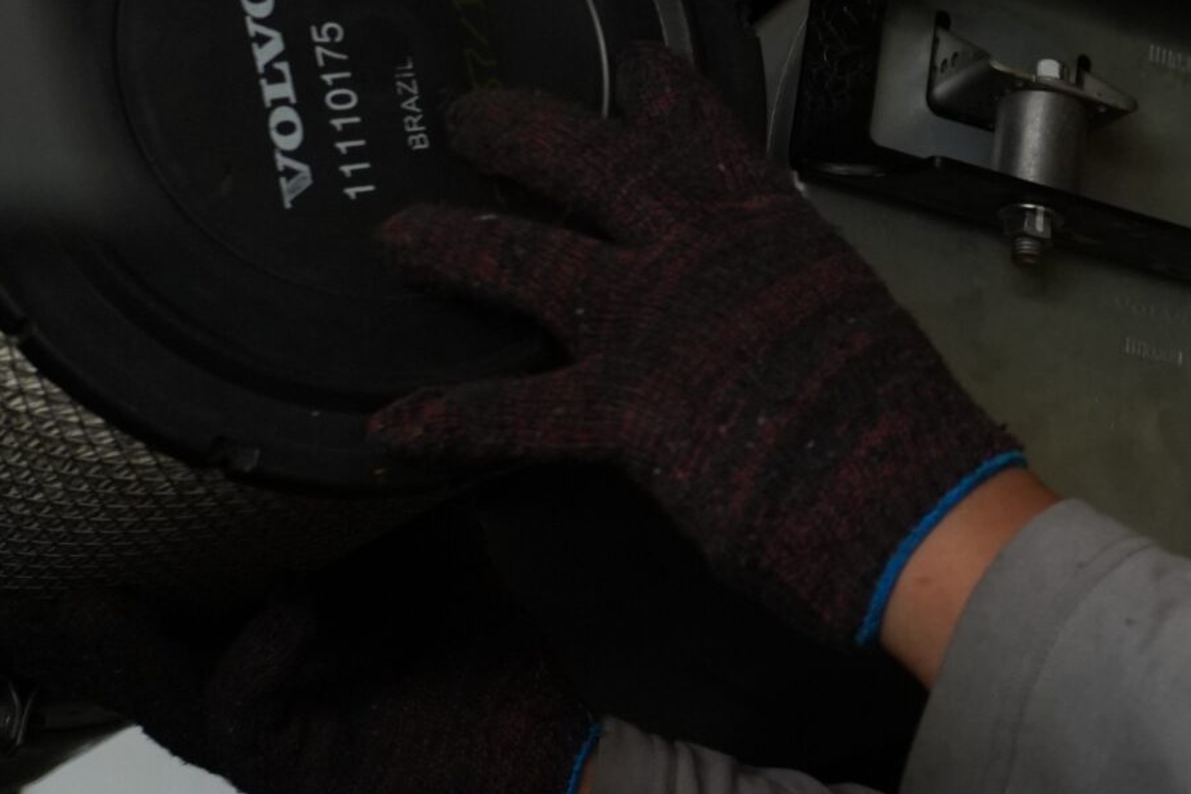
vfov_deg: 15.7
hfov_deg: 22.3
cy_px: 67
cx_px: 1320
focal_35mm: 86
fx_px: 2844
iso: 800
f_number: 2.8
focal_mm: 20
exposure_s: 1/100
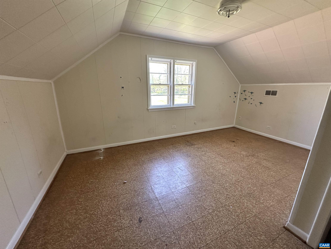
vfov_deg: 85.7
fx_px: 134
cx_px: 166
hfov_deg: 102.1
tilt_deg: -13.6
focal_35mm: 14
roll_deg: -0.8
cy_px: 124
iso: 200
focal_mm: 2.22
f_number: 2.2
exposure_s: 1/60
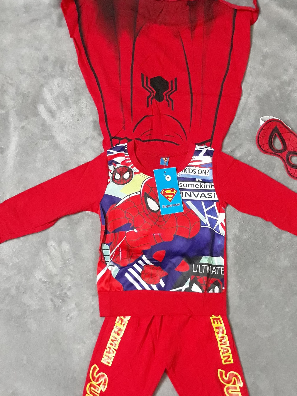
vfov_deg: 46.4
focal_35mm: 40
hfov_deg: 35.9
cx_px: 174
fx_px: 457
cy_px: 248
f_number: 1.7
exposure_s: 1/20
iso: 640
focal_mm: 3.71
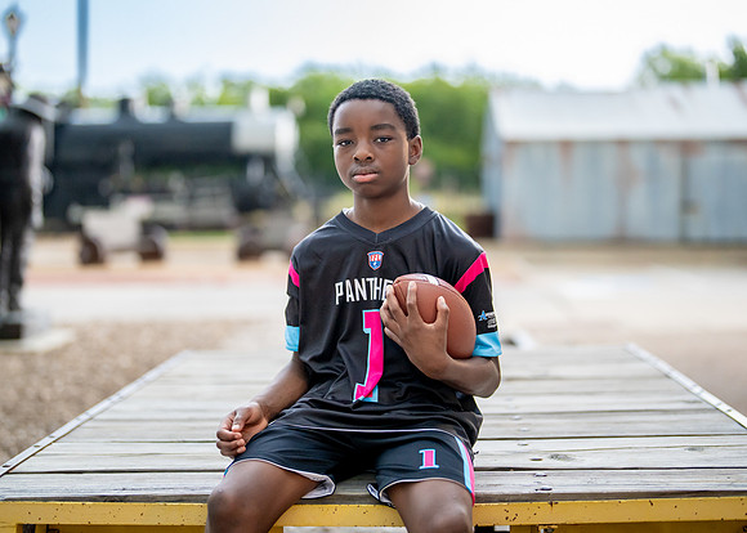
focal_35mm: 59
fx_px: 1251
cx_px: 369
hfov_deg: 33.2
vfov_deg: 24.0
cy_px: 238
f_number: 1.2
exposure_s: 1/320
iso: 1250
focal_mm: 50
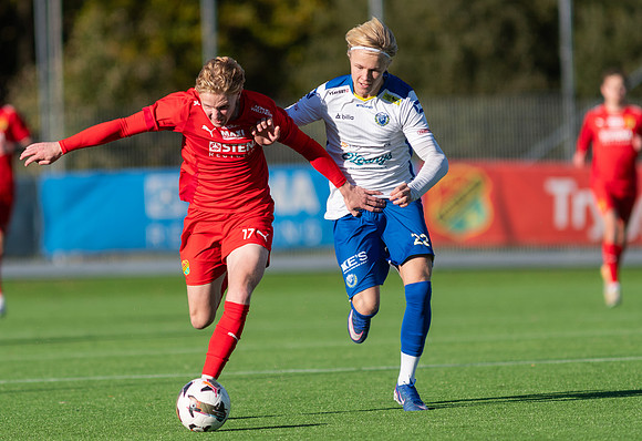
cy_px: 212
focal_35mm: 556
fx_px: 10003
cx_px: 242
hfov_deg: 3.7
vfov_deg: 2.5
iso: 110
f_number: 3.2
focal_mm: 300
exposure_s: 1/2000
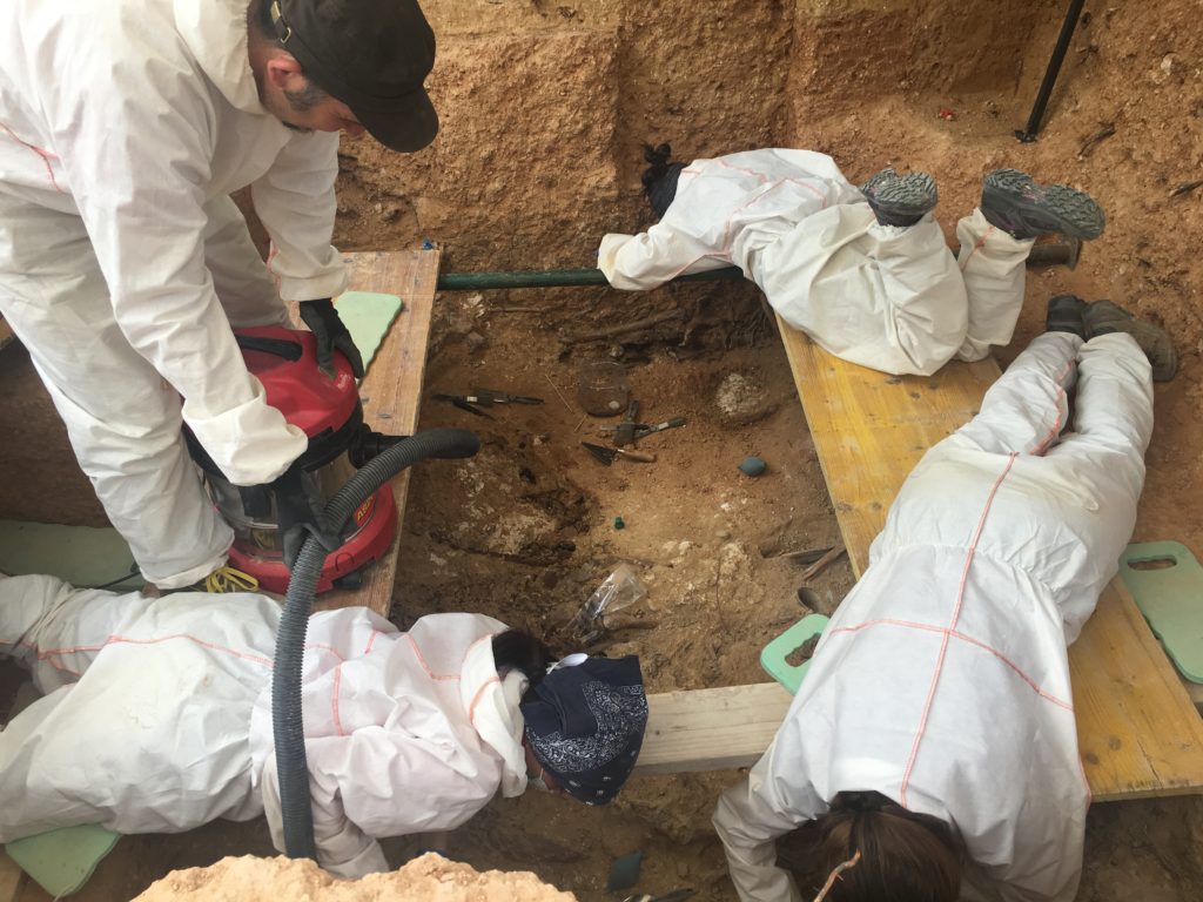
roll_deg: +0.6
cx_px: 602
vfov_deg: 48.2
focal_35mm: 29
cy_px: 451
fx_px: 1008
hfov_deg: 61.7
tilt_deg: -40.2
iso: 25
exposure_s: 1/187
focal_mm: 4.15
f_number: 2.2
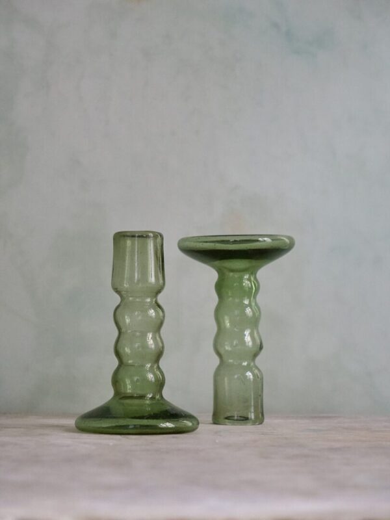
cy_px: 260
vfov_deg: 16.4
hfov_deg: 12.3
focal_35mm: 120
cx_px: 195
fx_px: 1803
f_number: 4
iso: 3200
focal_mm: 60
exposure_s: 1/100
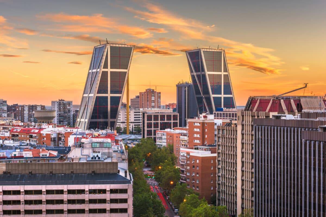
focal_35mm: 62
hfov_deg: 32.4
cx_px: 163
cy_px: 108
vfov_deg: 21.9
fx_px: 562
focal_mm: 62
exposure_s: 5
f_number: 14
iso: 31
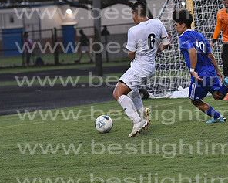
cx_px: 191
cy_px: 64
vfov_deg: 5.9
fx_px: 1768
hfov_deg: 7.4
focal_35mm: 262
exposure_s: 1/800
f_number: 3.2
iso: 1600
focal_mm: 95
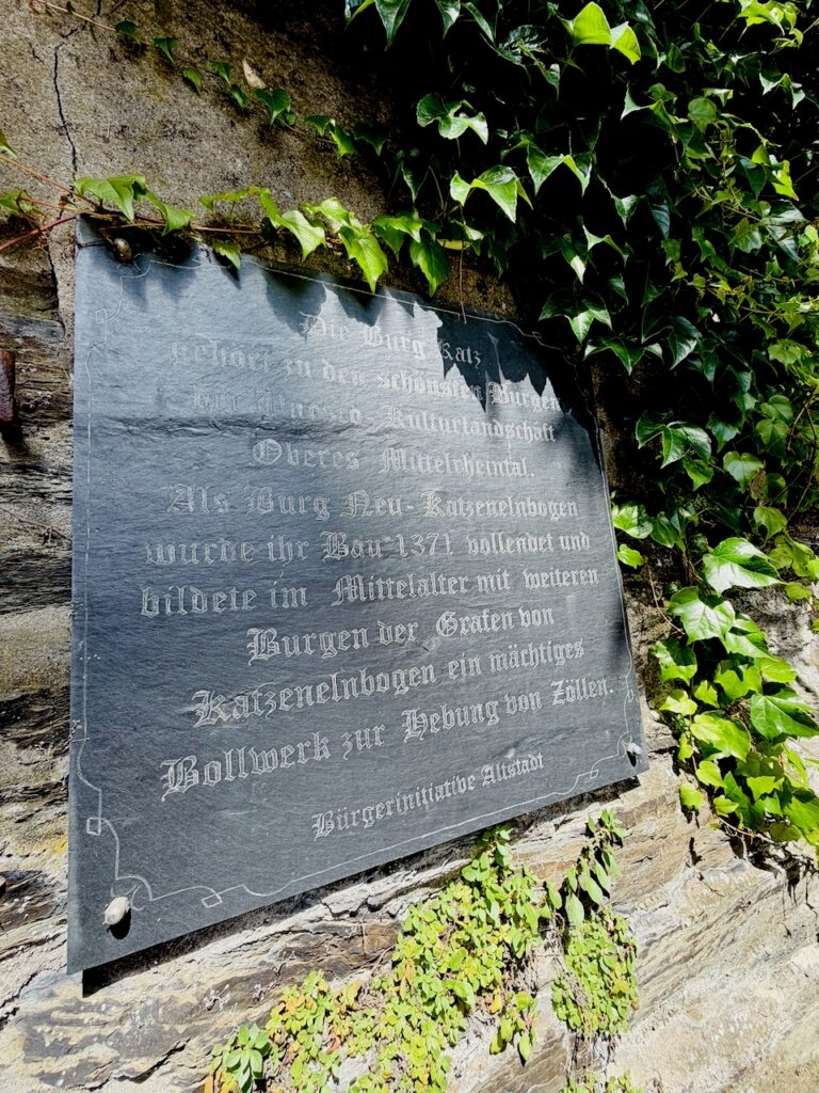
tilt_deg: +6.6
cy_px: 546
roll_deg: +2.2
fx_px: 442
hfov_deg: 85.7
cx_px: 410
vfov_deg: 102.1
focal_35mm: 14
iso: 50
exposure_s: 1/502
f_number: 2.2
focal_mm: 2.22
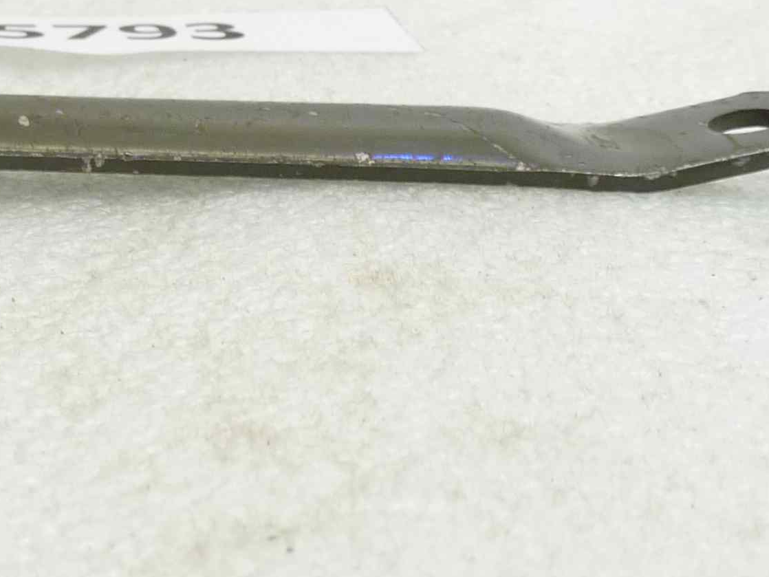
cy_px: 229
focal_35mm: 87
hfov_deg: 21.9
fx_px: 1933
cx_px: 56
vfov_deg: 17.0
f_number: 3.3
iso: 80
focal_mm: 4.4
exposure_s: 1/20
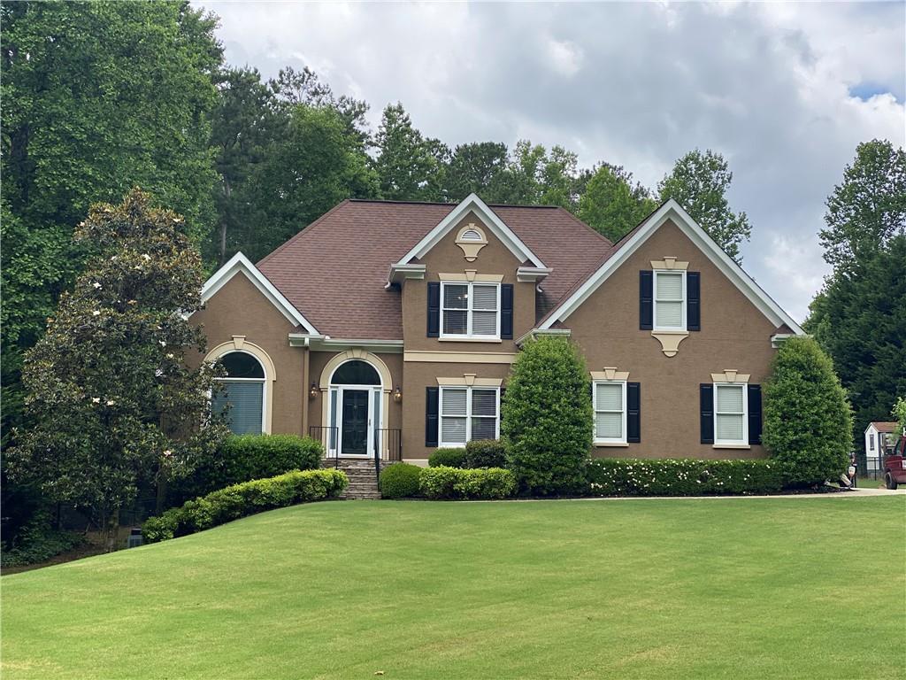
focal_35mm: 52
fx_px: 1361
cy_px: 340
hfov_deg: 36.8
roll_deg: -0.6
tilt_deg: +6.5
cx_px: 453
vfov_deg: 28.0
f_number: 2
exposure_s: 1/905
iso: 20
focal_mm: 6
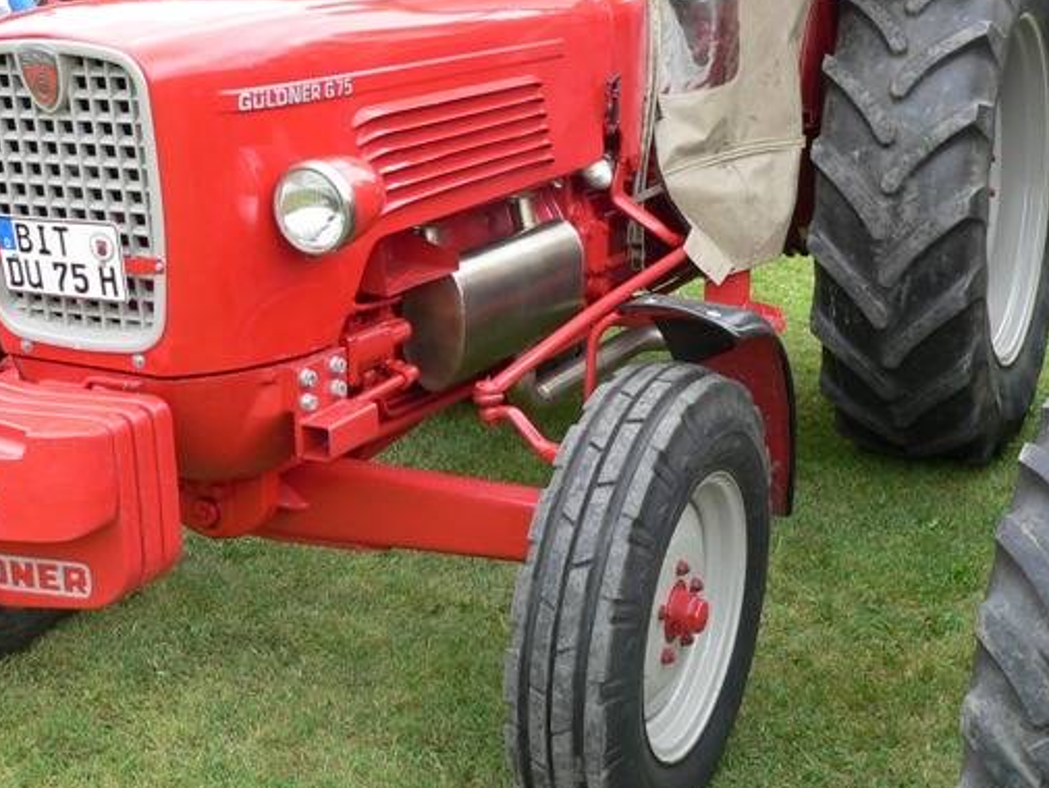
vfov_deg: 25.4
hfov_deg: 33.8
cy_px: 195
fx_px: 1728
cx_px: 488
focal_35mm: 57
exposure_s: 1/125
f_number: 3.3
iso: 80
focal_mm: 6
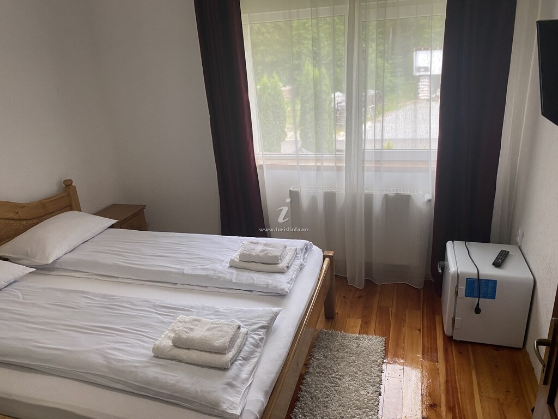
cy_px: 210
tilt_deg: -21.3
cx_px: 279
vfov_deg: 53.1
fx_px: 419
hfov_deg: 67.3
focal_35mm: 26
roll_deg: +4.0
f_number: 1.8
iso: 80
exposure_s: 1/50
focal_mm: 4.25
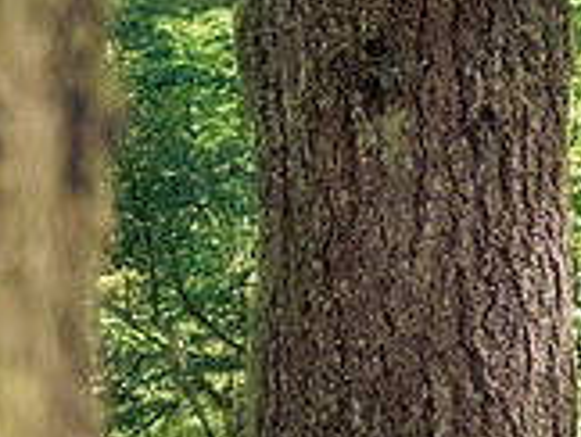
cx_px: 997
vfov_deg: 5.2
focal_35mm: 286
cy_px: 428
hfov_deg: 6.8
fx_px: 4807
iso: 5000
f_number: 2.8
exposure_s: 1/1600
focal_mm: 40
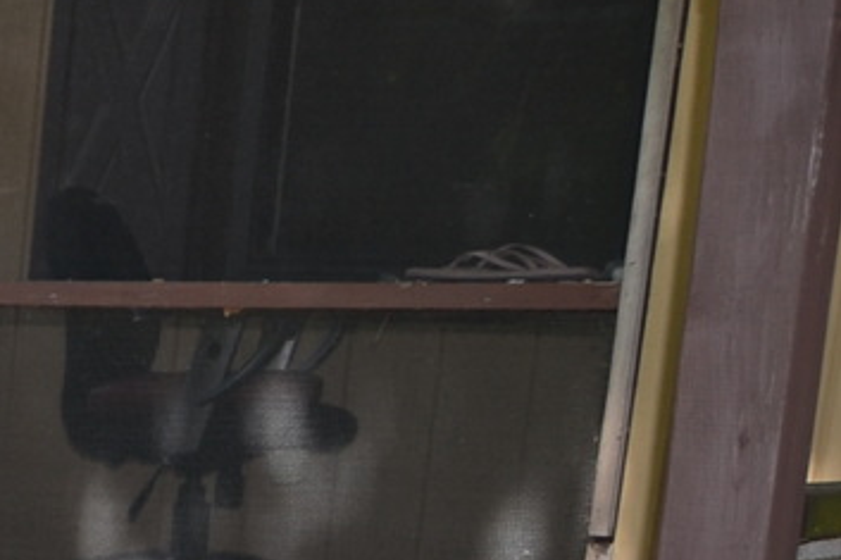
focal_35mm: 124
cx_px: -1086
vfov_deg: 10.4
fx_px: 2895
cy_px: 1027
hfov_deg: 13.1
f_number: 4
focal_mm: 18
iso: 100
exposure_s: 1/200
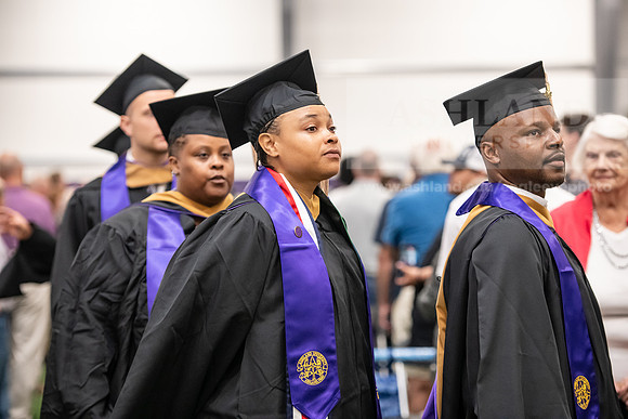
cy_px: 210
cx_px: 314
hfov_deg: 17.6
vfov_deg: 11.8
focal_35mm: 116
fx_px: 2024
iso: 3200
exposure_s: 1/200
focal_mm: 116
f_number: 3.2
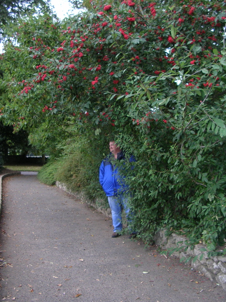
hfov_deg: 37.7
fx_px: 331
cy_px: 151
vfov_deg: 49.0
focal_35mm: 38
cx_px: 113
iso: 79
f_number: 2.8
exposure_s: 1/60.1
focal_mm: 5.8
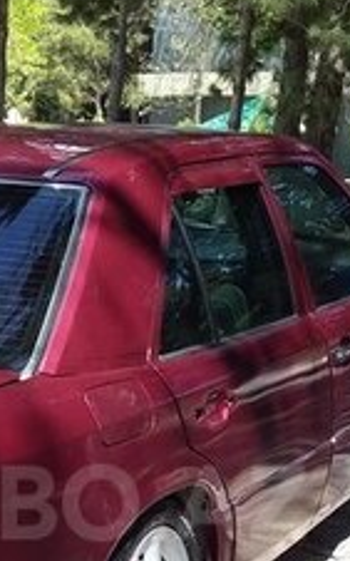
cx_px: 52
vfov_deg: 21.2
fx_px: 1467
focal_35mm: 96
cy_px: 503
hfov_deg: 13.5
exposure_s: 1/443
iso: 40
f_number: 2.2
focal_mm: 3.3
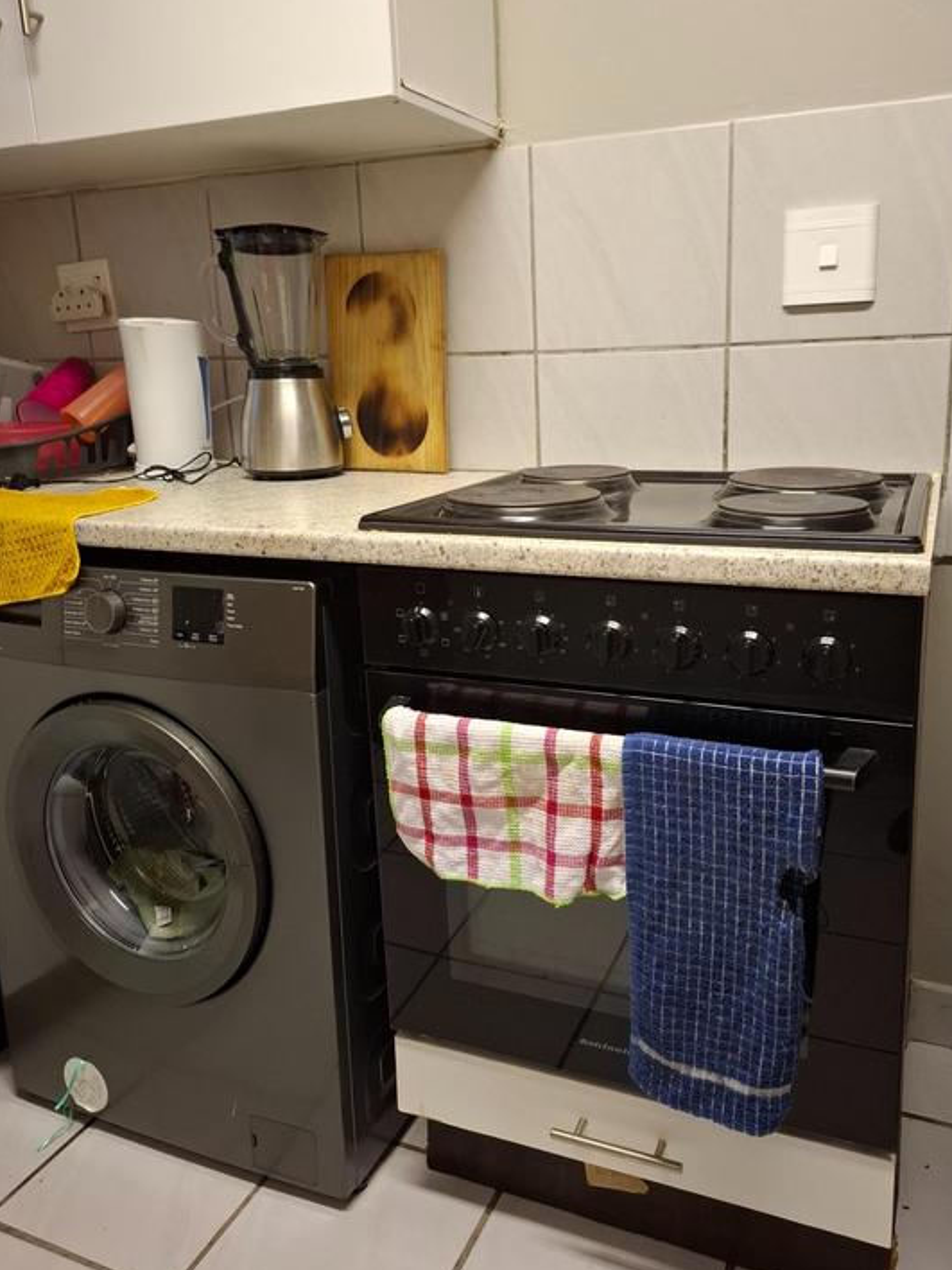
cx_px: 532
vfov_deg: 67.1
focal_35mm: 26
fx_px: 953
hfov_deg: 52.9
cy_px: 563
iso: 250
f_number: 1.8
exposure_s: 1/33
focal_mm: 5.54
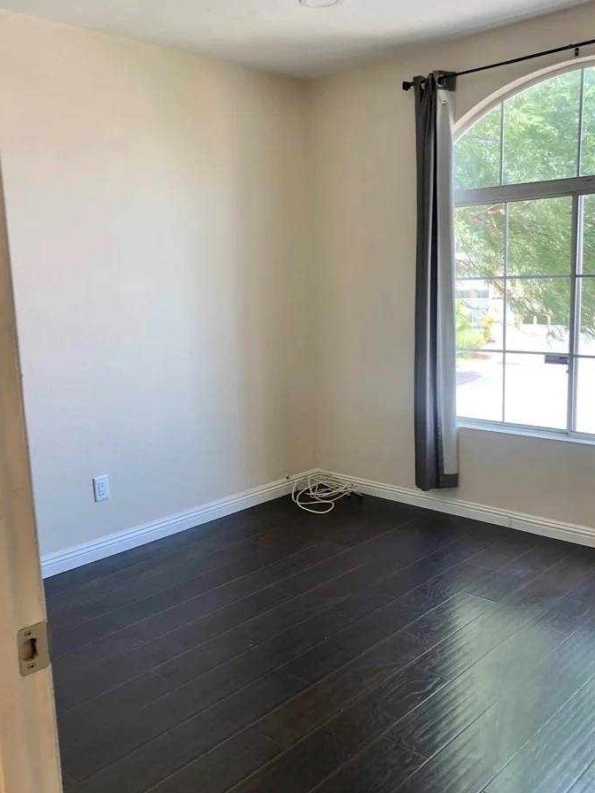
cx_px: 294
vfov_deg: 56.8
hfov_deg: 44.2
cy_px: 404
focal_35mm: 32
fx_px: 733
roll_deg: +1.5
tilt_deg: -10.2
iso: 64
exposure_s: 1/120
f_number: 1.8
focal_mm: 4
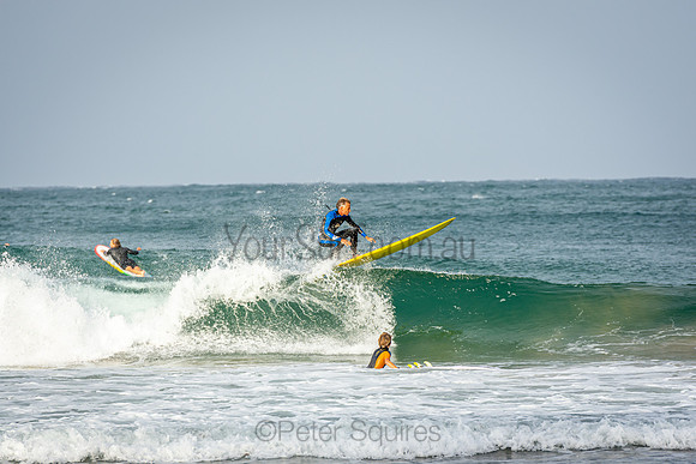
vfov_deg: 4.5
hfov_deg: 6.7
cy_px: 232
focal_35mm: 308
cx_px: 348
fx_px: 5962
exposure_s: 1/1000
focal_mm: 200
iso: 200
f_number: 5.6
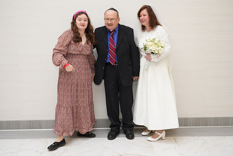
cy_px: 78
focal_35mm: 39
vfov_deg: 34.2
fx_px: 252
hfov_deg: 49.5
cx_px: 116
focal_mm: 39
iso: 500
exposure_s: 1/100
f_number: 5
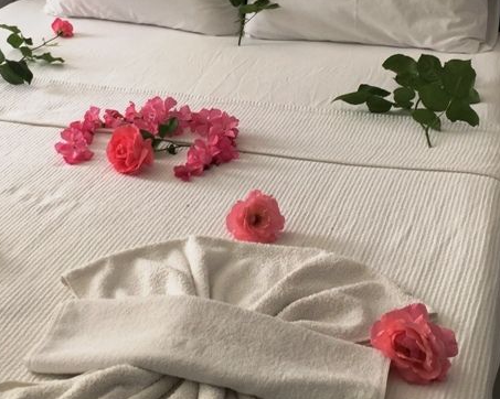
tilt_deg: -20.3
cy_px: 75
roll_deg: +2.0
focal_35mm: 64
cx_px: 204
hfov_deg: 29.5
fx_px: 947
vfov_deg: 23.5
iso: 32
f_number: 2.2
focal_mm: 4.15
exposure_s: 1/60
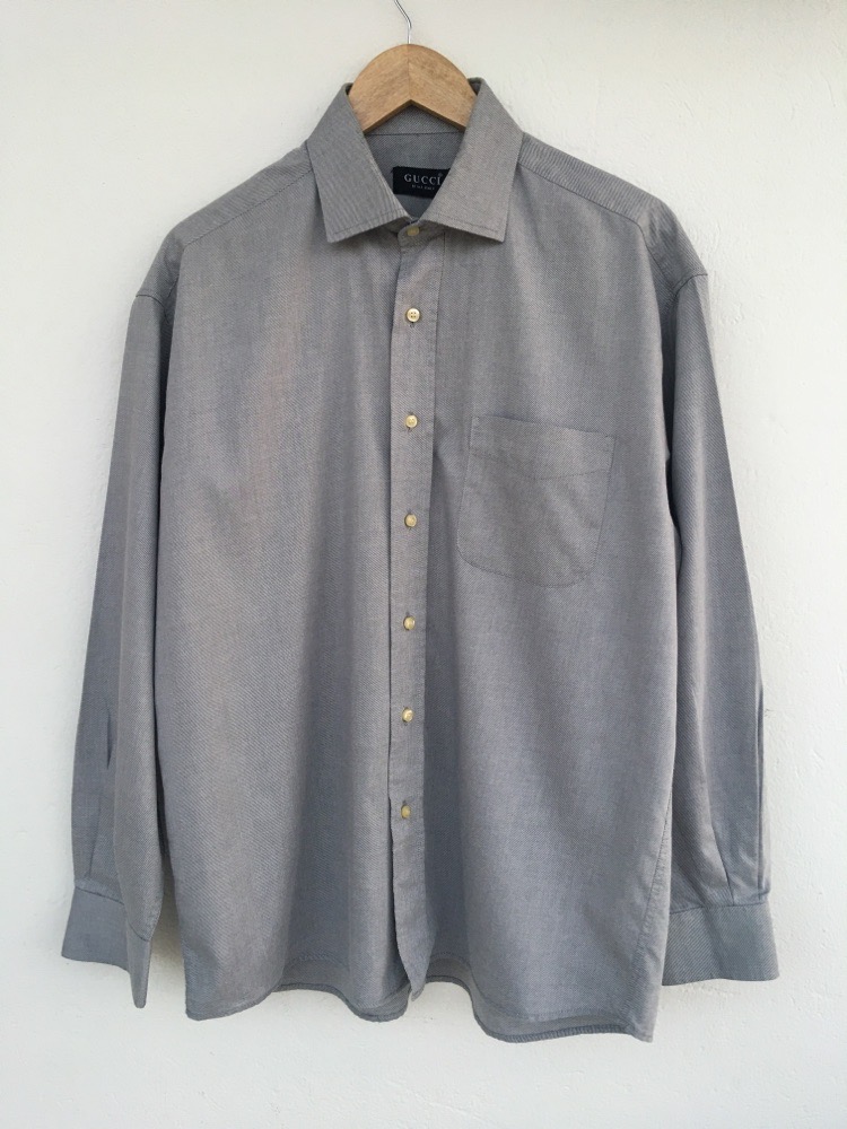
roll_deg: +0.3
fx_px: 946
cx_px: 424
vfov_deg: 61.7
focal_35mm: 29
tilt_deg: -8.2
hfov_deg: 48.2
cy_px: 564
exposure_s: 1/33
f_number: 2.2
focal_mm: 4.15
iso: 32
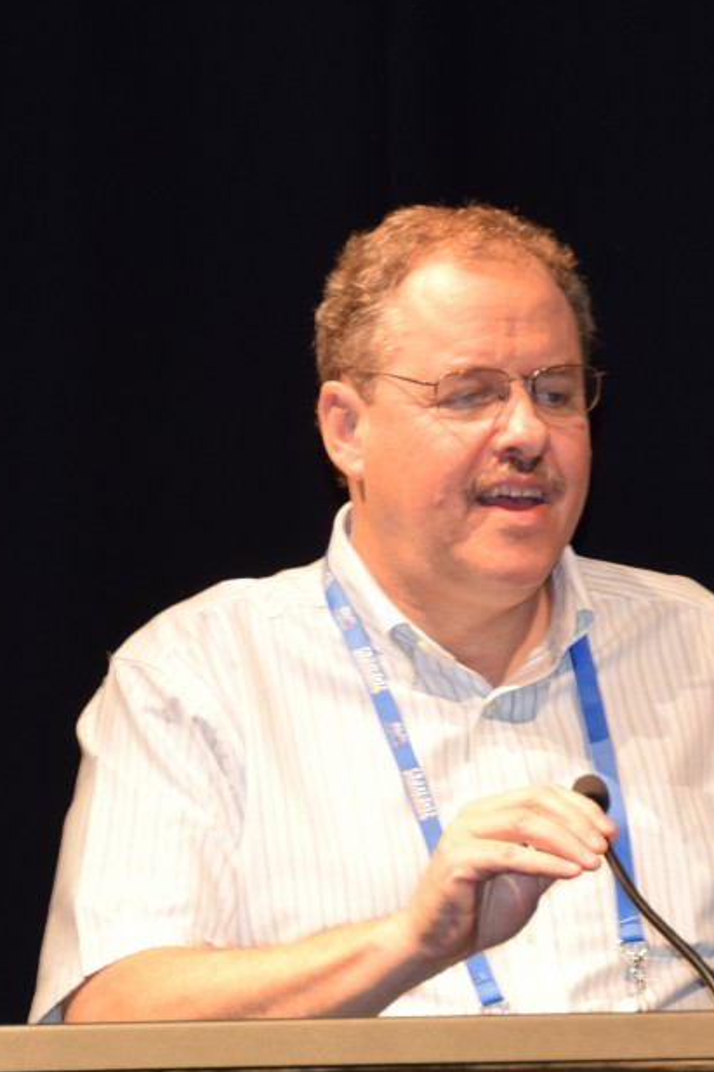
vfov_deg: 6.3
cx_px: 217
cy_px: 658
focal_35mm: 327
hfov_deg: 4.2
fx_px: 9733
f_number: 5.3
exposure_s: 1/80
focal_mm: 112
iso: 800
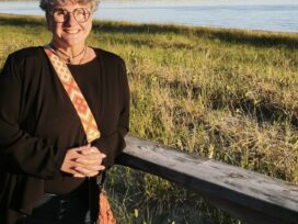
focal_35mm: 65
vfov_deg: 22.5
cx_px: 158
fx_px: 560
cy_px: 86
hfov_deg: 29.8
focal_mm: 6.45
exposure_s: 1/985
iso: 50
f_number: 1.62
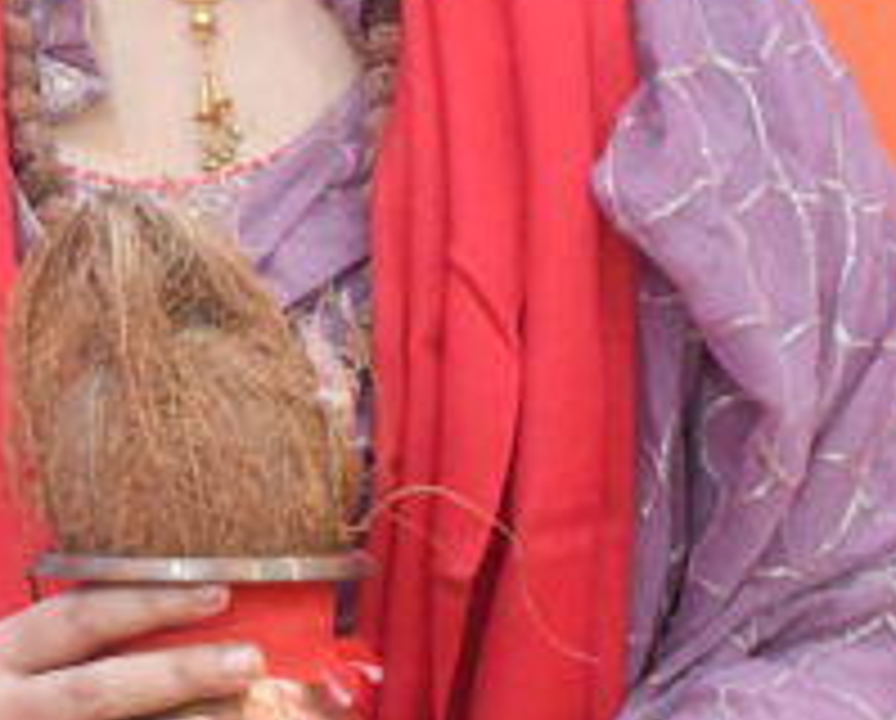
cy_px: -68
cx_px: -482
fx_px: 7201
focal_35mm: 271
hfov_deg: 7.0
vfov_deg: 5.7
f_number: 7.1
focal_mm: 50
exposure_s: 1/160
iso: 8000
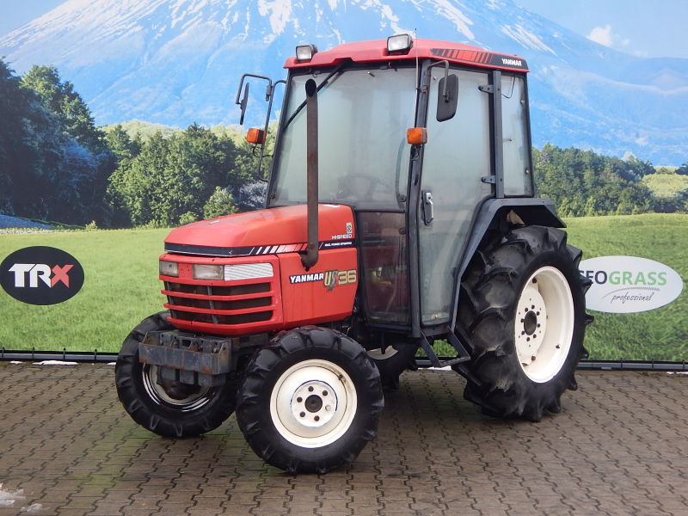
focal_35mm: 54
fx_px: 1073
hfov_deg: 35.5
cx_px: 344
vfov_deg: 27.0
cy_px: 258
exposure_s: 1/60
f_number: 3.8
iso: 125
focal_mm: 9.7
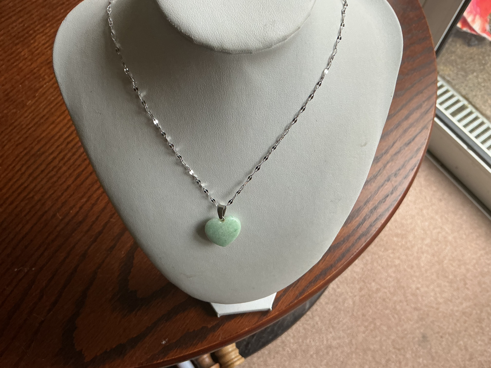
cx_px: 246
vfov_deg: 48.2
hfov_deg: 61.7
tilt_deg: -62.8
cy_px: 184
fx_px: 411
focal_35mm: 29
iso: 125
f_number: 1.8
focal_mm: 3
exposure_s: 1/50
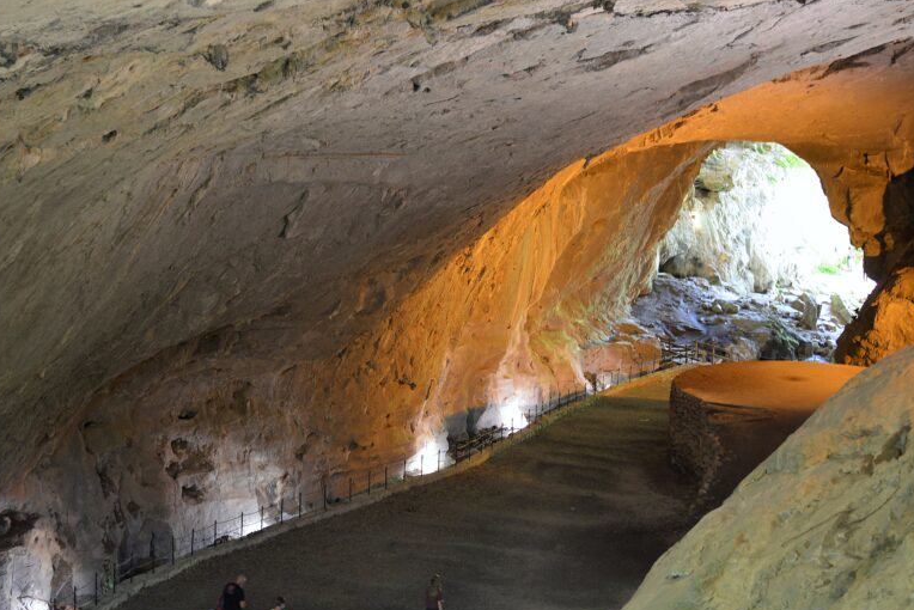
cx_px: 389
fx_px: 1702
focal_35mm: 67
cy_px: 308
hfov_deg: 30.0
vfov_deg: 20.3
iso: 800
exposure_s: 1/15
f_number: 2
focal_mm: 50
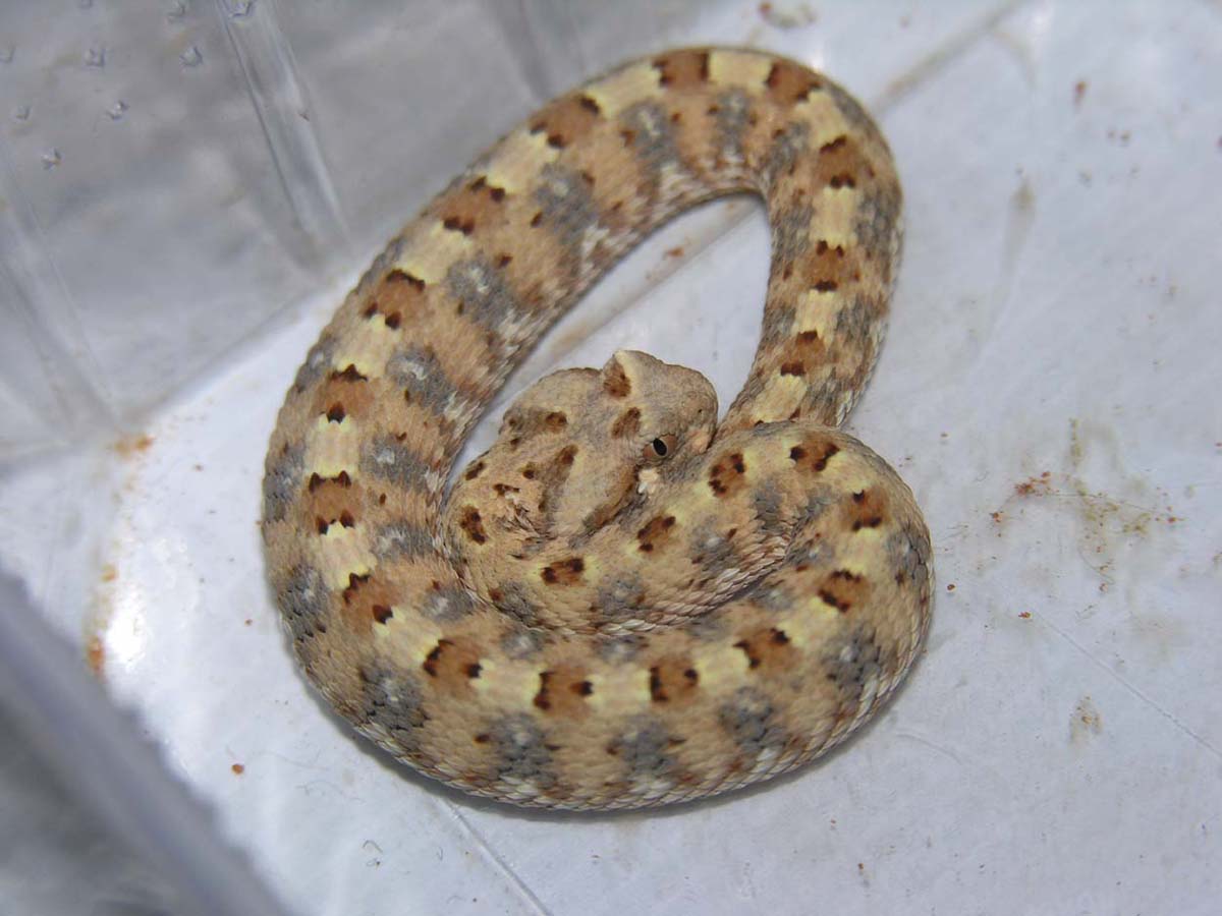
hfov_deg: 12.6
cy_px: 458
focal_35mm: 157
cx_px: 611
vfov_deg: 9.5
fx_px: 5542
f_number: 3.9
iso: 50
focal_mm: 40
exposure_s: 1/60.1
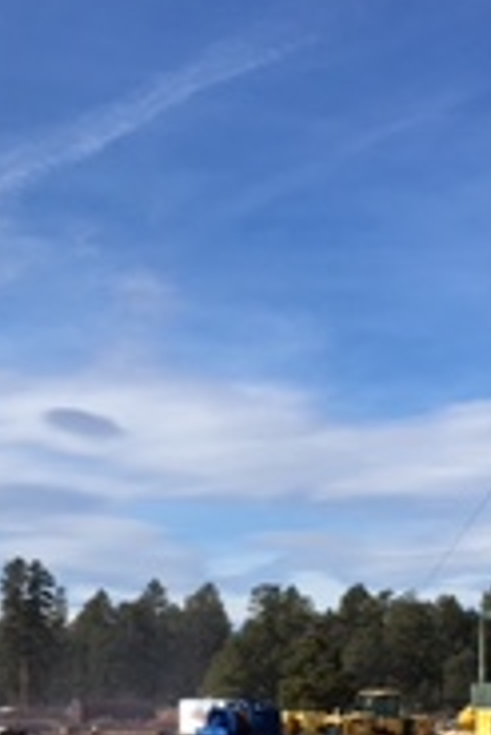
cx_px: 8
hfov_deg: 12.9
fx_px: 2144
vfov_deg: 19.3
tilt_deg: +5.2
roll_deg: -1.7
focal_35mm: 105
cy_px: 583
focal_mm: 4.15
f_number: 2.2
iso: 25
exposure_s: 1/1923
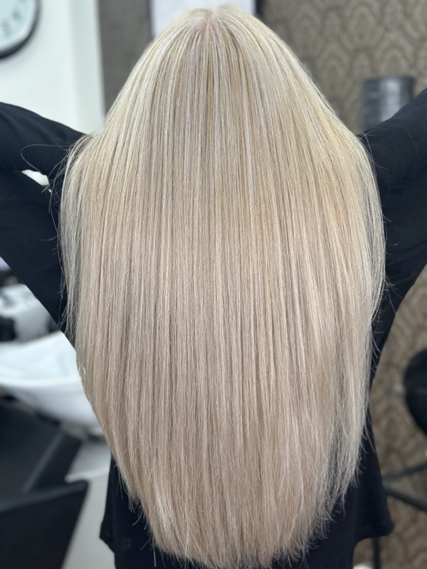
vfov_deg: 39.7
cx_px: 214
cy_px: 284
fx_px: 789
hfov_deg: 30.3
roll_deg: +1.2
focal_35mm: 48
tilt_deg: -8.0
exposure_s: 1/100
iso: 80
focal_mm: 6.86
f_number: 1.78
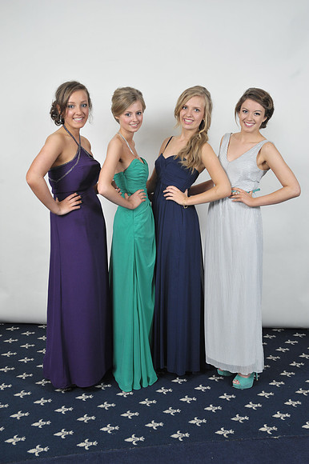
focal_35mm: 42
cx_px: 154
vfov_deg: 46.4
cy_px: 232
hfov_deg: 31.9
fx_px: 541
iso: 1000
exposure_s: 1/160
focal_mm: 42
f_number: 7.1
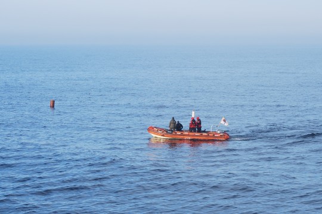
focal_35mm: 82
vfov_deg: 16.6
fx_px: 738
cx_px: 161
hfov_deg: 24.6
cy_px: 107
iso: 100
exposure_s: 1/200
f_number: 7.1
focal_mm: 55
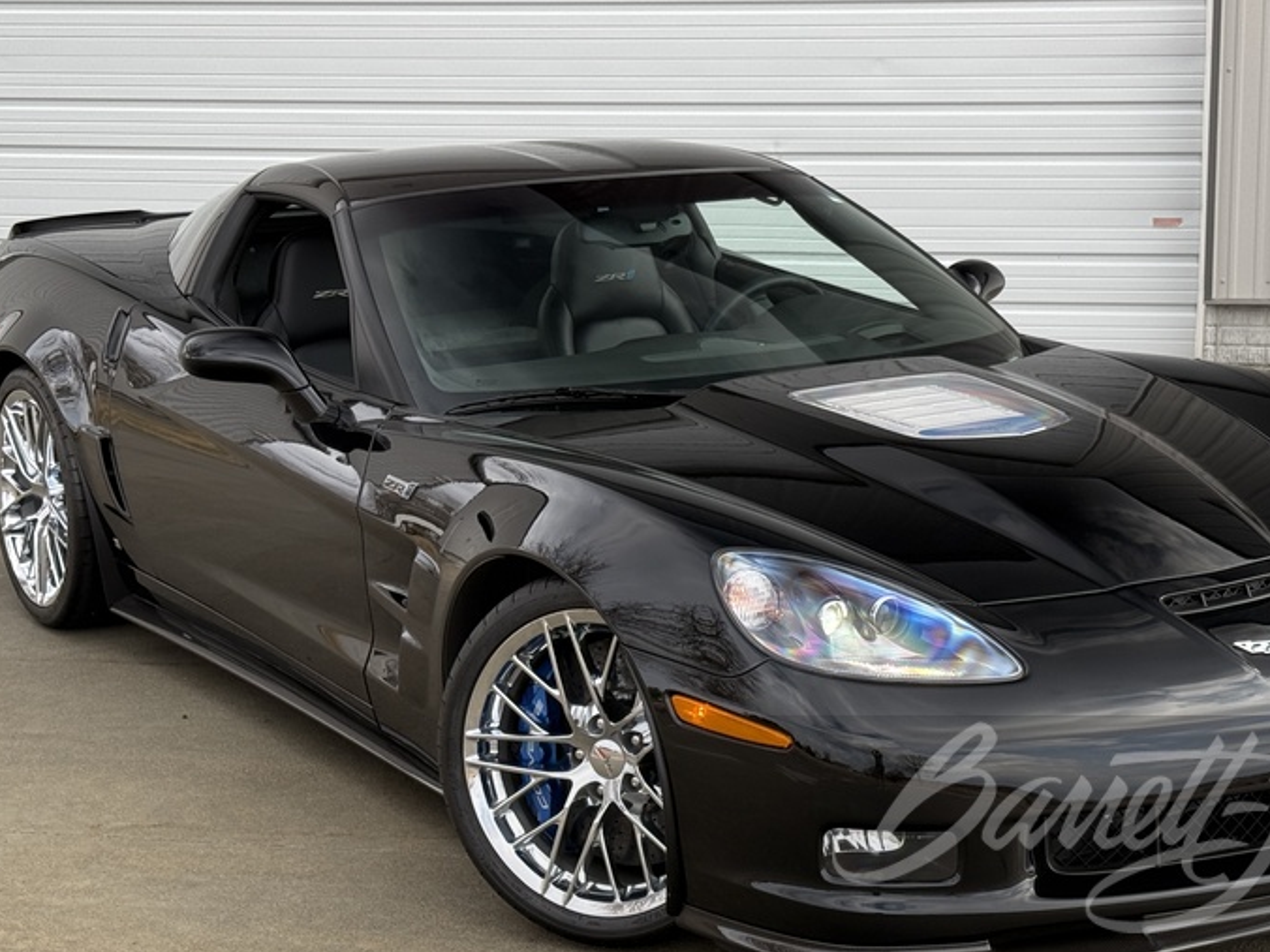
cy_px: 550
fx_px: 2605
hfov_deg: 27.3
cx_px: 808
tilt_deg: -11.1
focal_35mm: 71
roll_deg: -0.1
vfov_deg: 20.7
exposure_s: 1/606
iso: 64
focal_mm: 6.76
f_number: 1.78
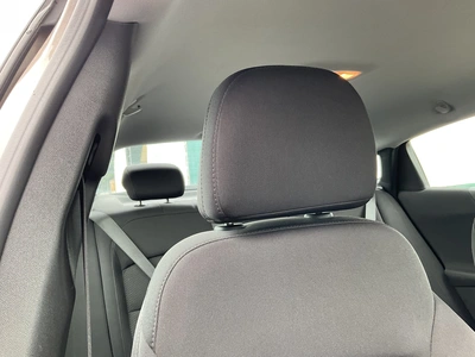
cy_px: 178
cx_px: 238
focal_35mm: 29
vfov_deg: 48.2
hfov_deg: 61.7
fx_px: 398
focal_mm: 3
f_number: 1.8
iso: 64
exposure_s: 1/106
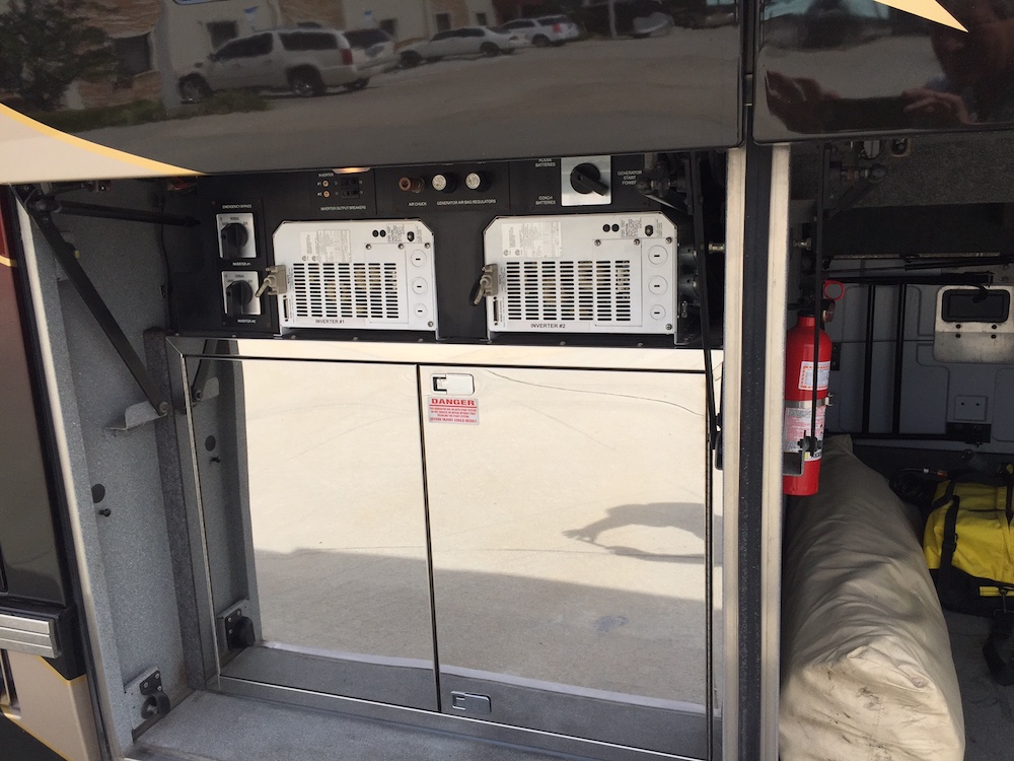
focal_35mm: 29
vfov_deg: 48.2
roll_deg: +1.1
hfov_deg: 61.7
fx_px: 849
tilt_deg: -8.8
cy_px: 380
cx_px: 507
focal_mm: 4.15
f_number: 2.2
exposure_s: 1/1364
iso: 32
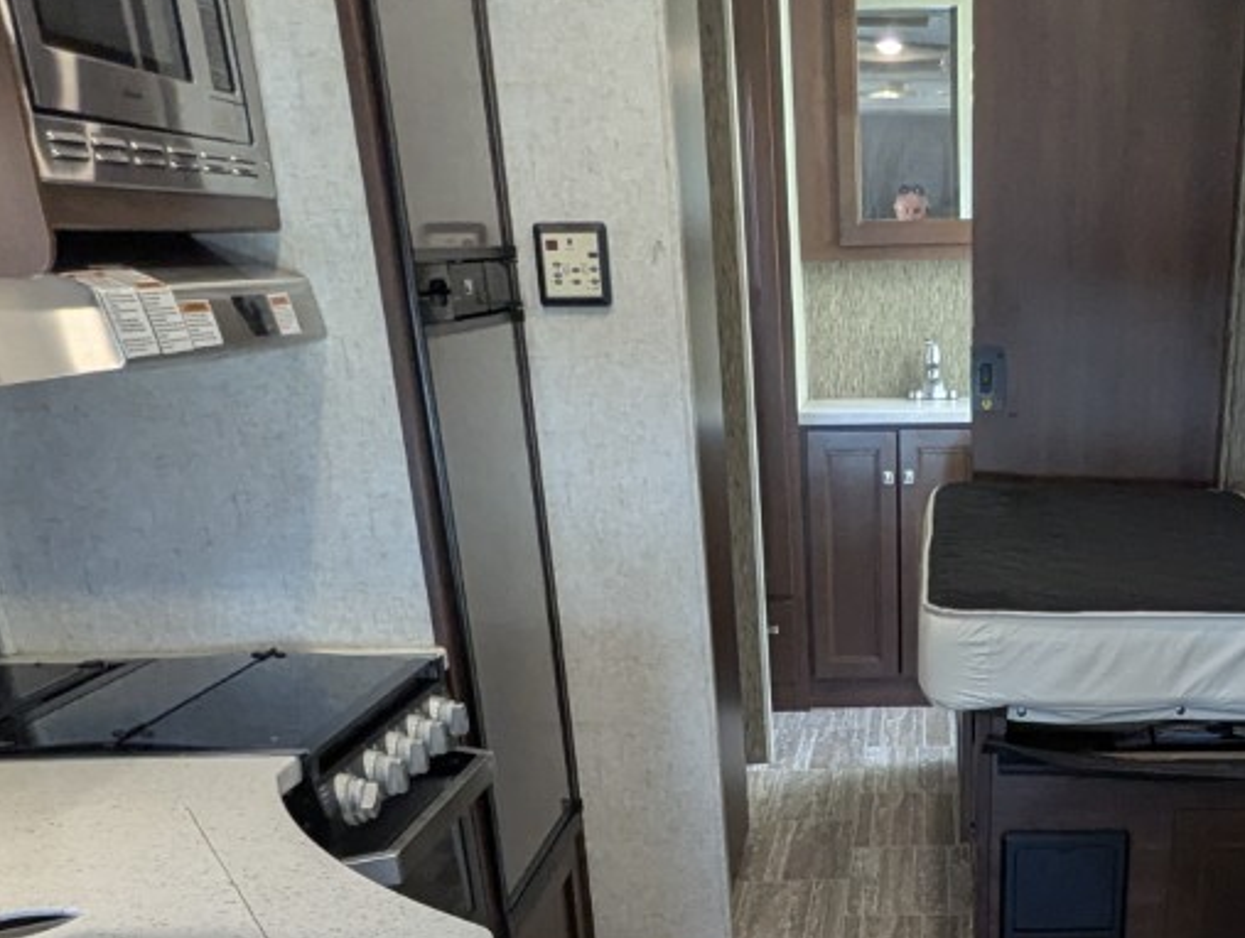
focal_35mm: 44
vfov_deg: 27.8
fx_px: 1585
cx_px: 902
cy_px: 1196
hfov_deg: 41.8
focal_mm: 2.35
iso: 308
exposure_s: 1/88.4
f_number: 2.2
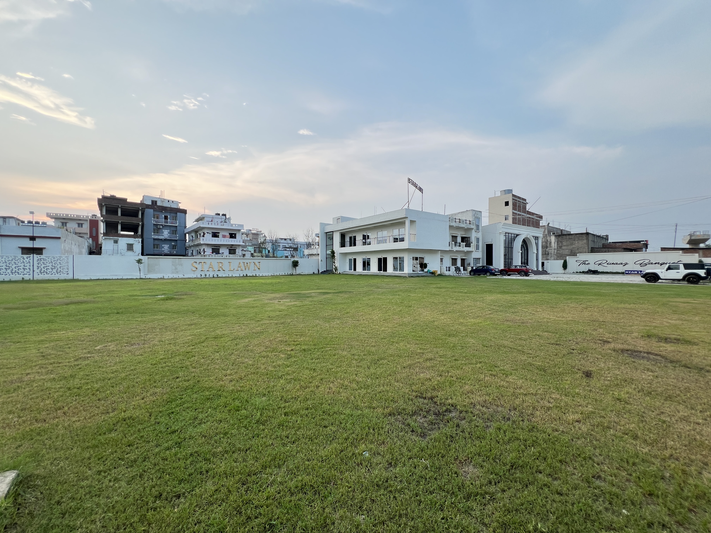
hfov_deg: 106.2
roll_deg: +0.0
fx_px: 267
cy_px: 266
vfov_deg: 89.9
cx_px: 356
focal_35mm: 13
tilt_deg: -0.5
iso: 32
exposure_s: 1/103
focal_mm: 1.57
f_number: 1.8
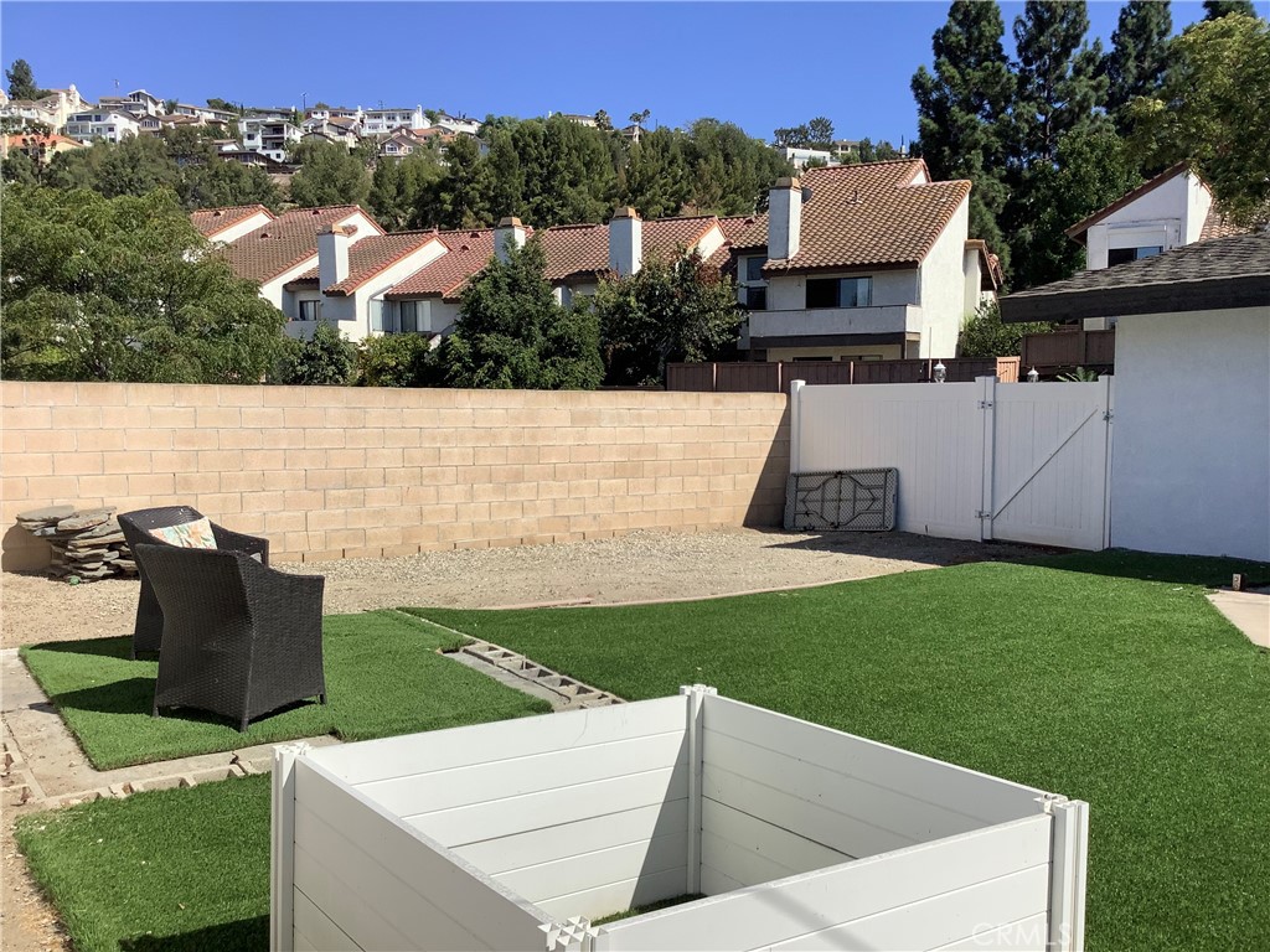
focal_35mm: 31
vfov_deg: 45.4
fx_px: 1137
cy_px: 476
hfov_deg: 58.4
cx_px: 635
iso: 25
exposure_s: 1/1988
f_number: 2.4
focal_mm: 3.3
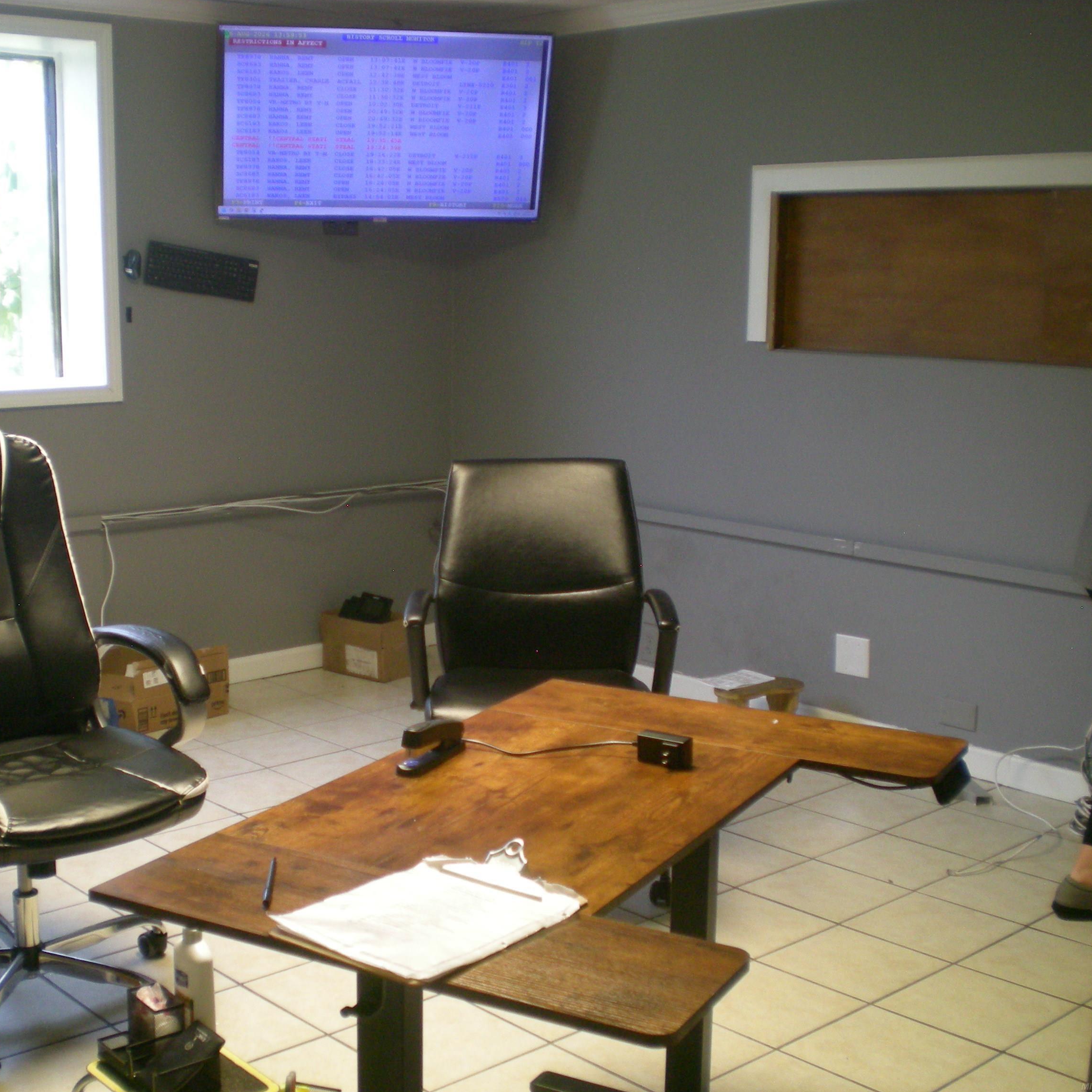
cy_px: 544
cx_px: 436
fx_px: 1606
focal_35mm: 45
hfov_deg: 37.4
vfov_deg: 37.6
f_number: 3.1
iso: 200
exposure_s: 1/39.4
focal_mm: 6.3
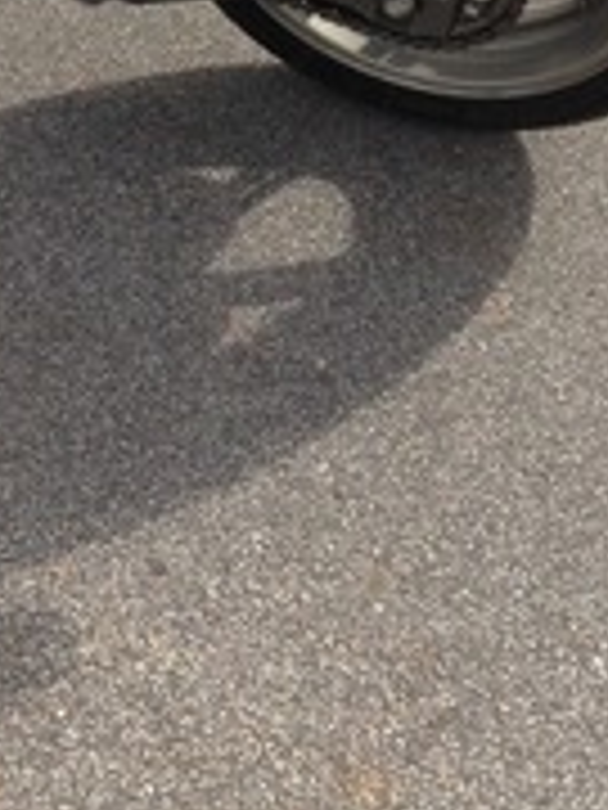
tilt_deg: -25.9
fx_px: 2576
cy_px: -306
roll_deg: -0.7
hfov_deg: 13.1
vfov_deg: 16.7
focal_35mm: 110
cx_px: -135
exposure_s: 1/387
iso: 50
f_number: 2.4
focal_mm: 4.12
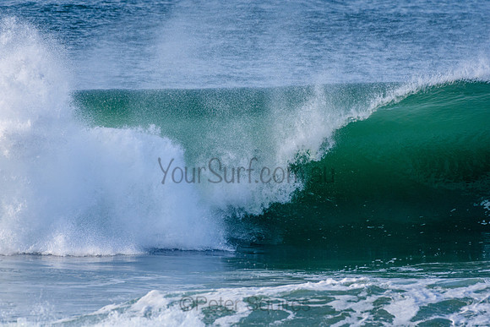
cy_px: 164
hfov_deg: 2.7
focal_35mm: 750
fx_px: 10210
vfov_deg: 1.8
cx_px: 245
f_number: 5.6
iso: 450
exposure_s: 1/2000
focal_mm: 500
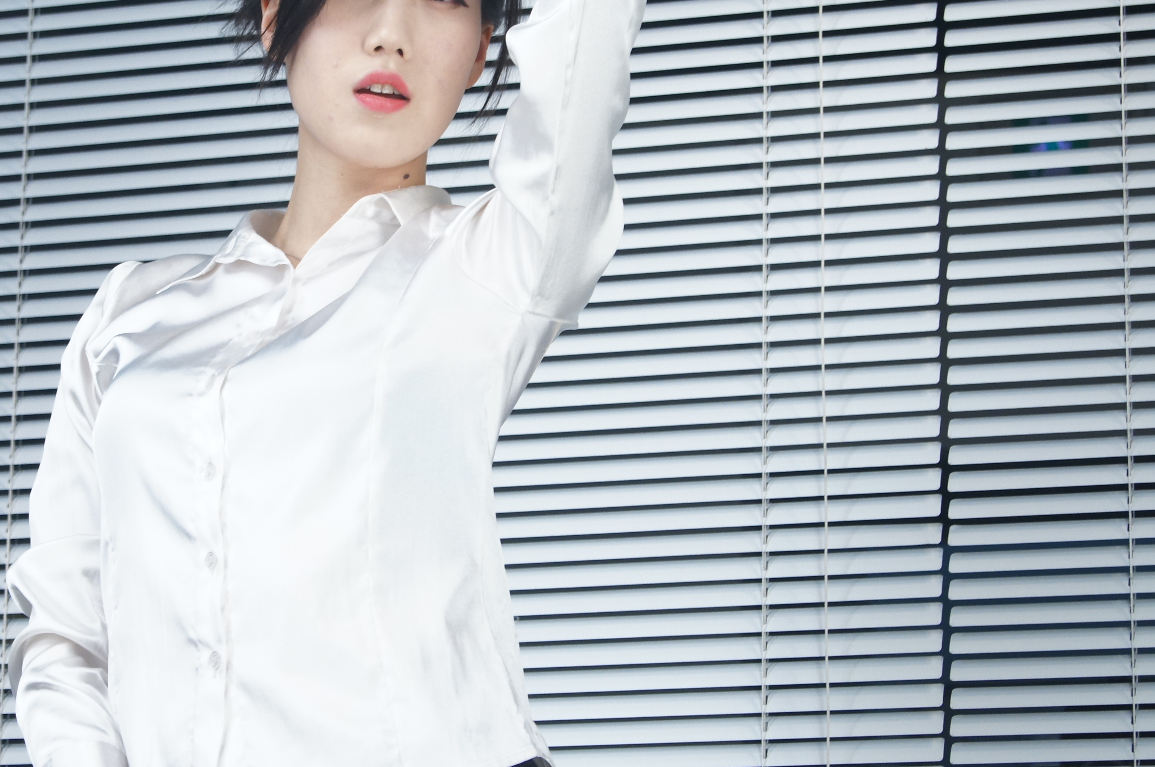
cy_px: 365
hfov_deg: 16.9
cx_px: 352
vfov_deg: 11.3
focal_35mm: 121
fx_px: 3878
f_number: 5.6
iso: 800
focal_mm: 50
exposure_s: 1/125
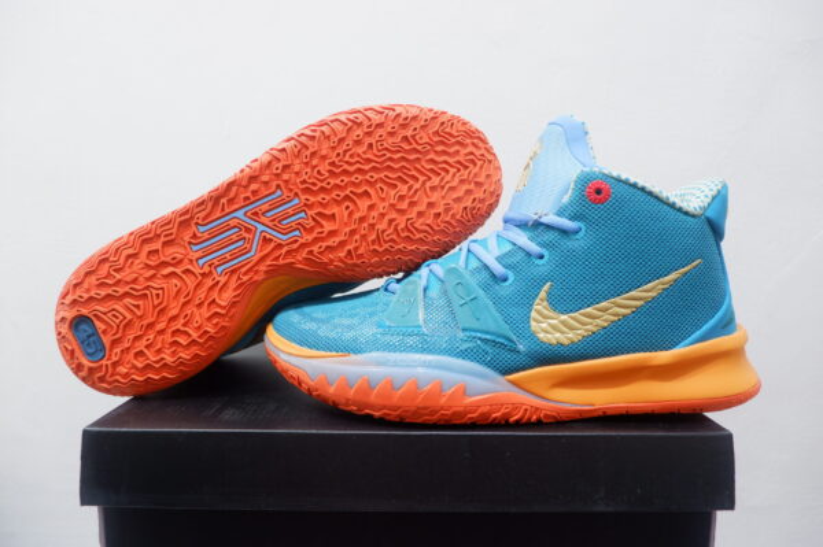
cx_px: 412
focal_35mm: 23
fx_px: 525
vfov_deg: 55.0
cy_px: 274
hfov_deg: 76.1
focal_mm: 15
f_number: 3.5
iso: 800
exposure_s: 1/25
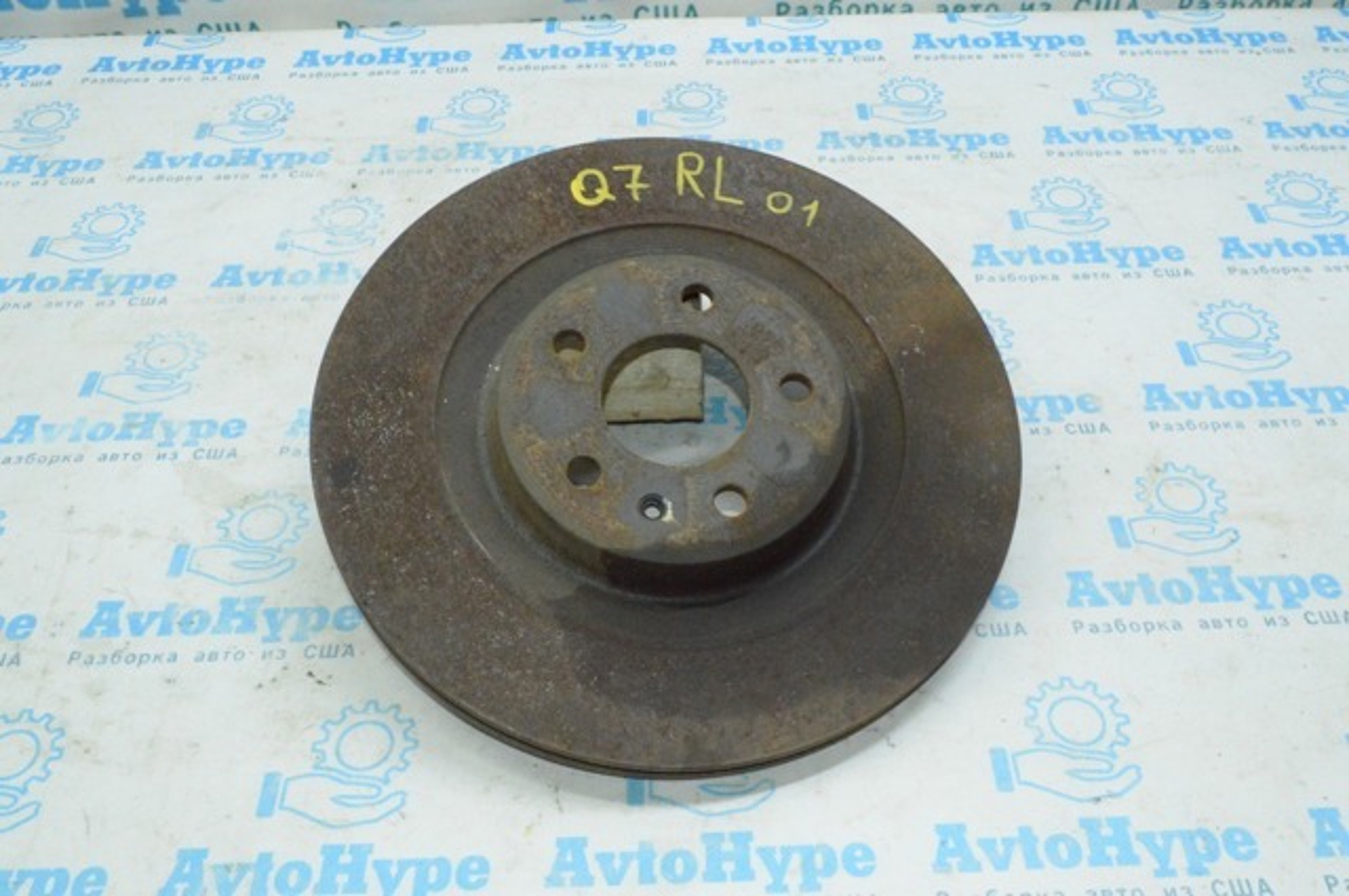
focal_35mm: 34
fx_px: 1291
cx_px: 674
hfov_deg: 55.2
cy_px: 448
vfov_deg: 38.3
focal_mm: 23
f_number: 16
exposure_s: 1/125
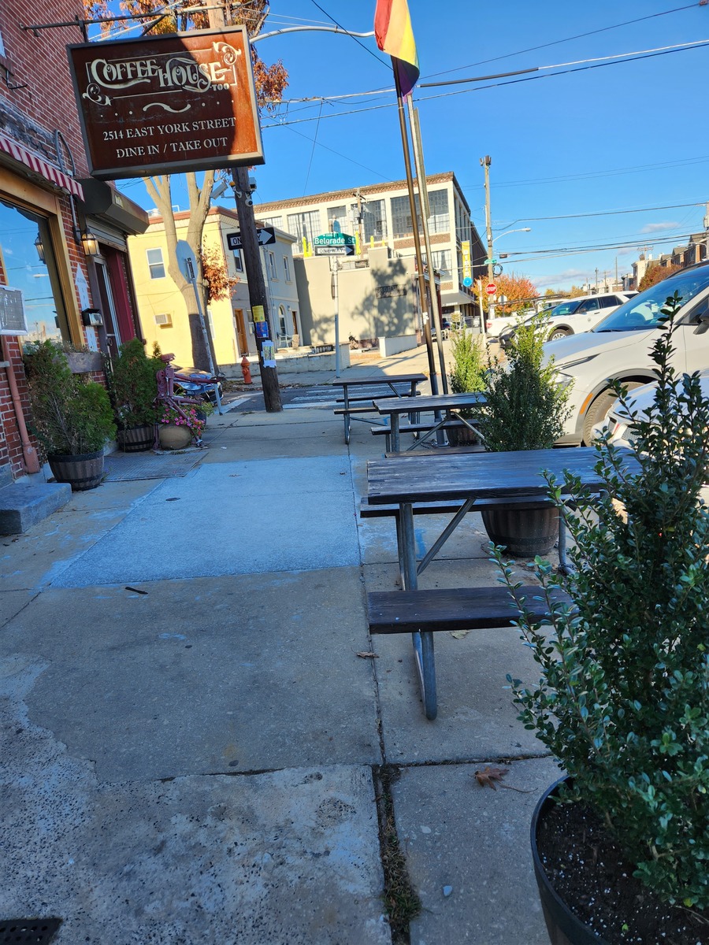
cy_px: 472
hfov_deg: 58.9
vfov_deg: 73.9
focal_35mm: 23
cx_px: 354
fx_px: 628
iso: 20
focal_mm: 5.4
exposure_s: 1/596
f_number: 1.8
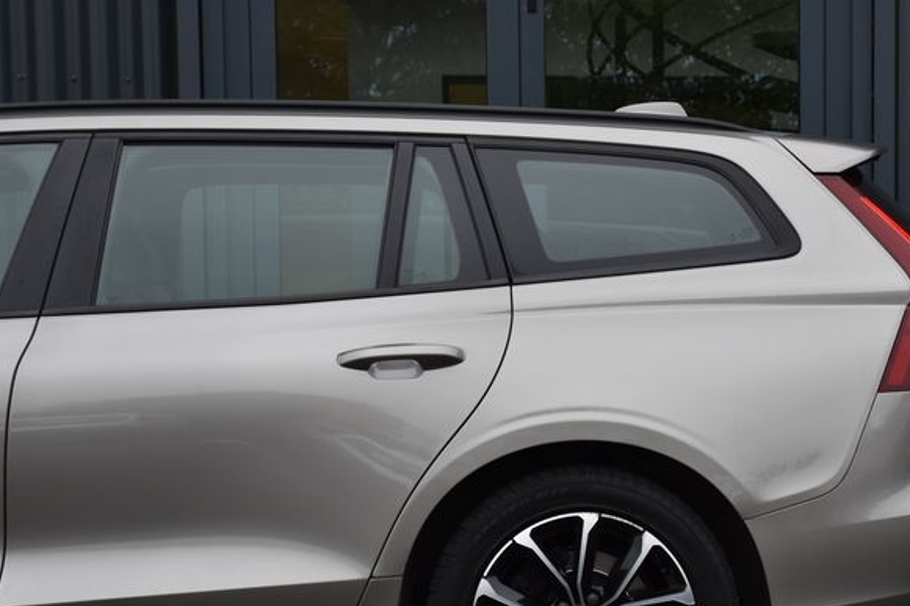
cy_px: 417
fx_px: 3133
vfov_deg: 11.0
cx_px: 700
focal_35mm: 124
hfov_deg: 16.4
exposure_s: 1/125
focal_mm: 48
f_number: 5.6
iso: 400
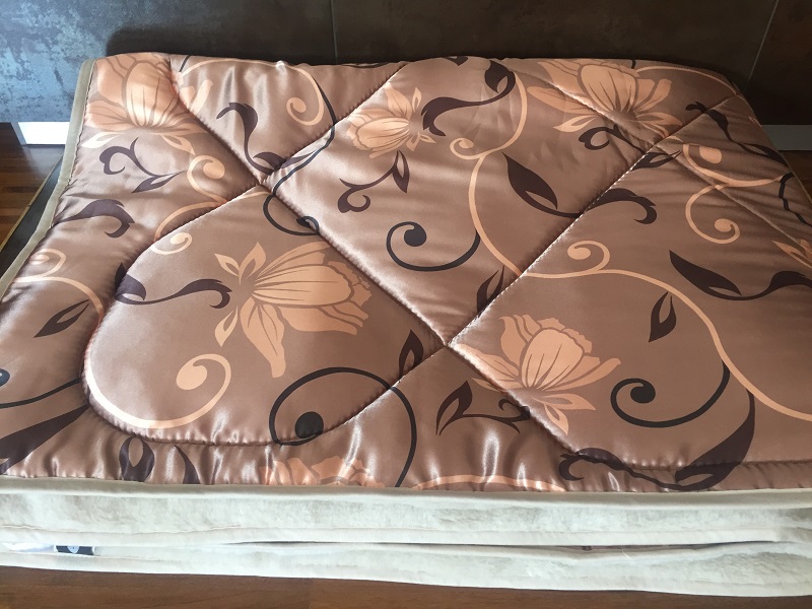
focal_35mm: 29
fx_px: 680
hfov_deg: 61.7
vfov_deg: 48.2
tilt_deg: -45.7
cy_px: 304
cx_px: 406
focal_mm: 4.15
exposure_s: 1/33
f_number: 2.2
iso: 80
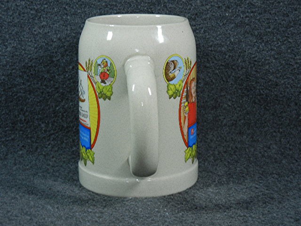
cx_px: 150
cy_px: 113
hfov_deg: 25.3
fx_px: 670
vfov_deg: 19.1
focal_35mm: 77
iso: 391
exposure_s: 1/30
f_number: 4.3
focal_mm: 13.9
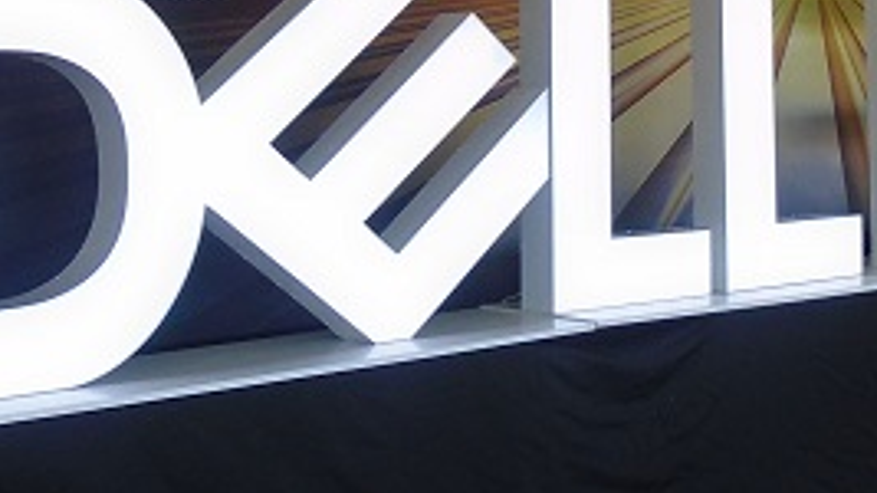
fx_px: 1976
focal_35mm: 85
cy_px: -36
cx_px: 677
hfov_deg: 24.7
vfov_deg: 13.9
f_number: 3.2
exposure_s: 1/40
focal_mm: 4.6
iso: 100
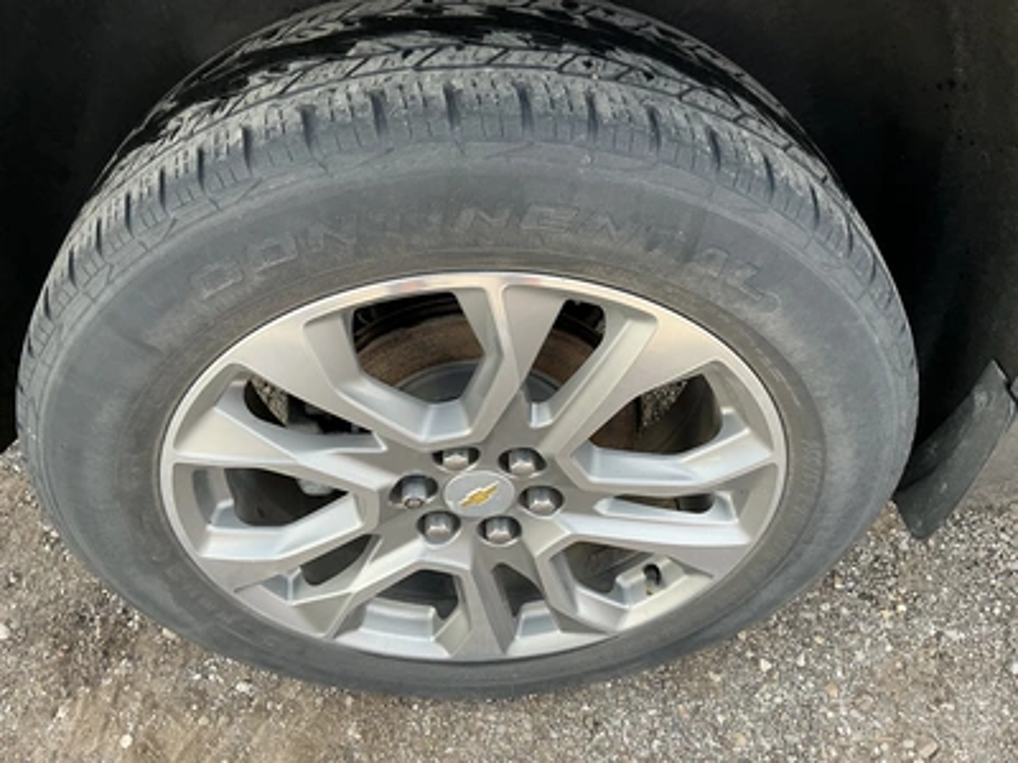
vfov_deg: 49.7
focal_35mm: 28
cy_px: 382
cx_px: 509
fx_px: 823
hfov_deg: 63.4
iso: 16
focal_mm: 3
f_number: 1.8
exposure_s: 1/133
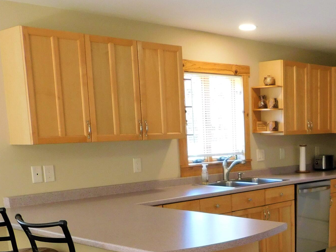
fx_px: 495
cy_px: 242
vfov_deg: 27.2
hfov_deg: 36.2
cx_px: 270
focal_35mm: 51
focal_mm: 4
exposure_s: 1/30
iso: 160
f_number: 3
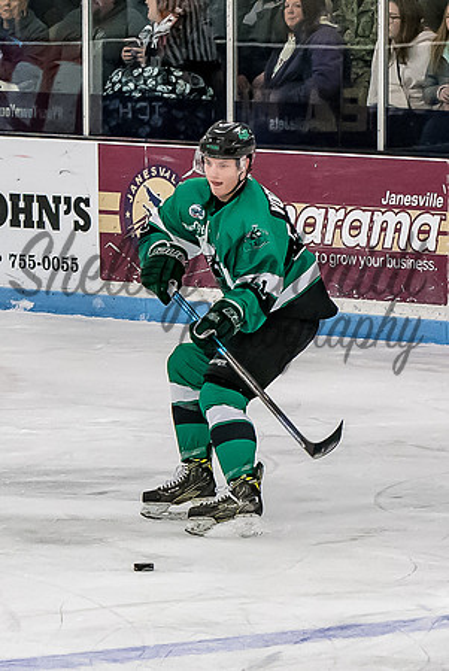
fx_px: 7380
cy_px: 298
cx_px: 216
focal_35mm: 395
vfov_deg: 5.2
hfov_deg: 3.5
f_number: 4
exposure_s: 1/800
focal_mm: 90
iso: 2500
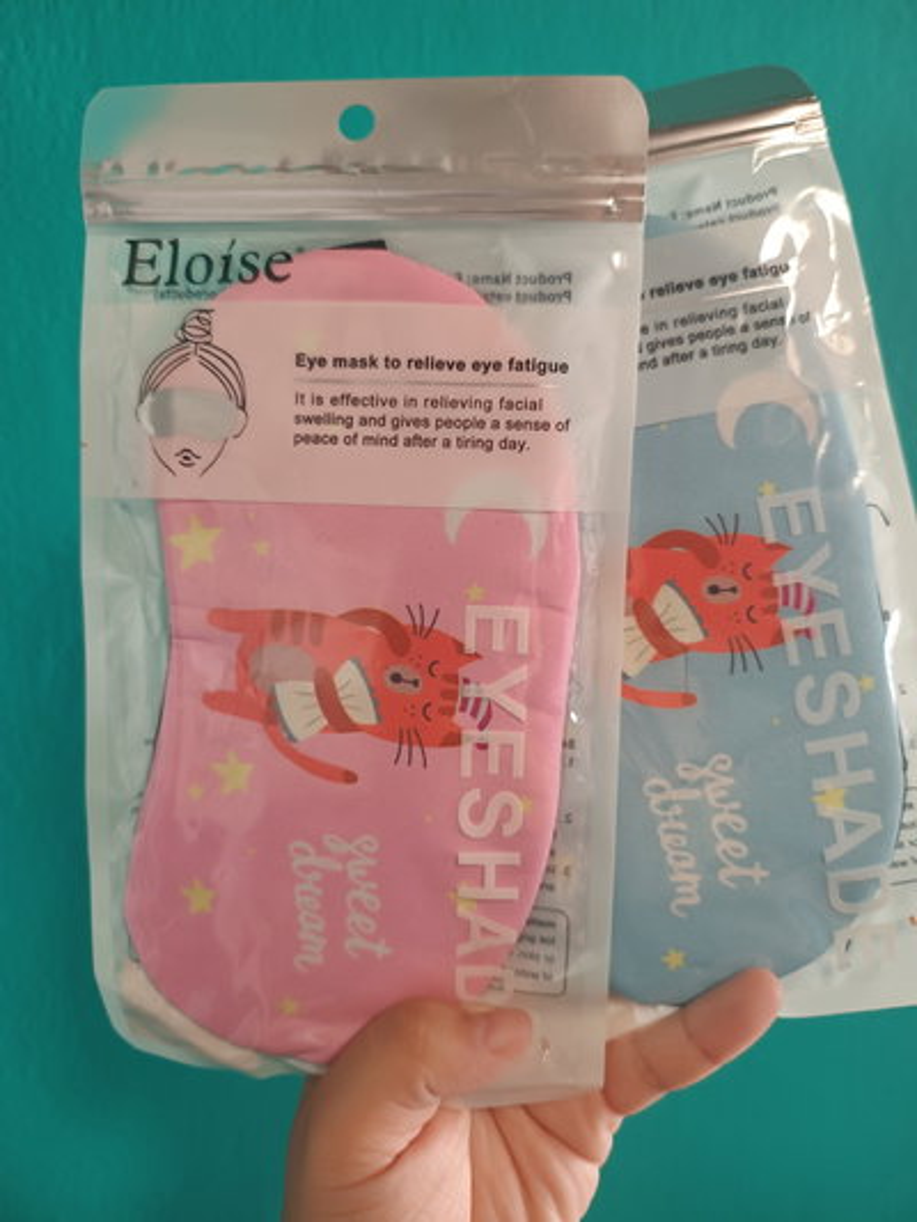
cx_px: 458
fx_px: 847
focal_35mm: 24
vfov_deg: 71.6
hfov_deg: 56.8
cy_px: 611
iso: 1129
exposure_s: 1/100
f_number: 1.4
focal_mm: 5.89
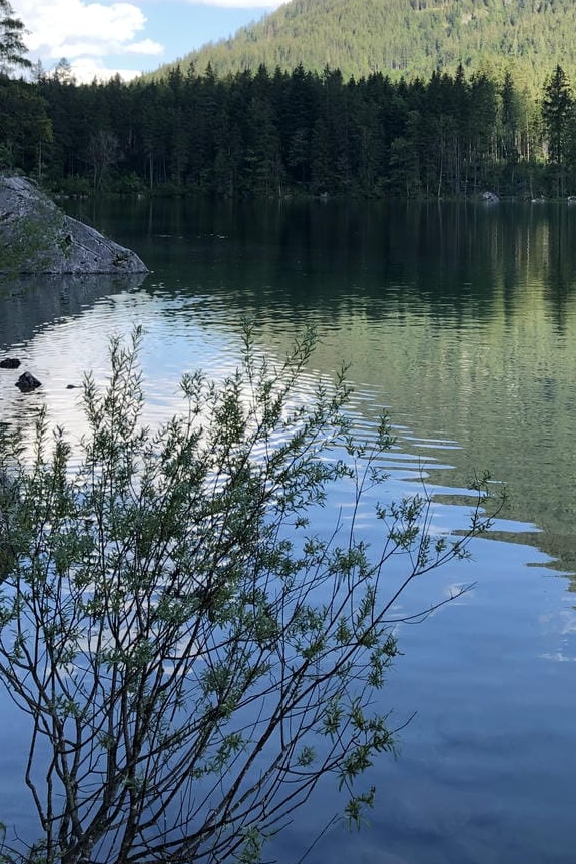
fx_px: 1296
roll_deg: -0.4
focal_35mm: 54
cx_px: 383
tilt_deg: +0.6
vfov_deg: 35.3
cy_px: 134
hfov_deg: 24.9
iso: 20
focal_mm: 3.99
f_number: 1.8
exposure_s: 1/220
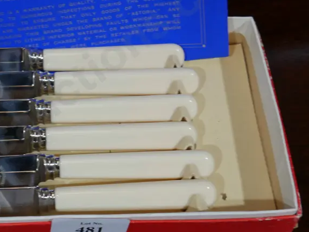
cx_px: 49
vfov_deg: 18.0
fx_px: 732
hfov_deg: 23.4
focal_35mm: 82
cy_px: 106
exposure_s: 1/60
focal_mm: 23
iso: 320
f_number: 5.1
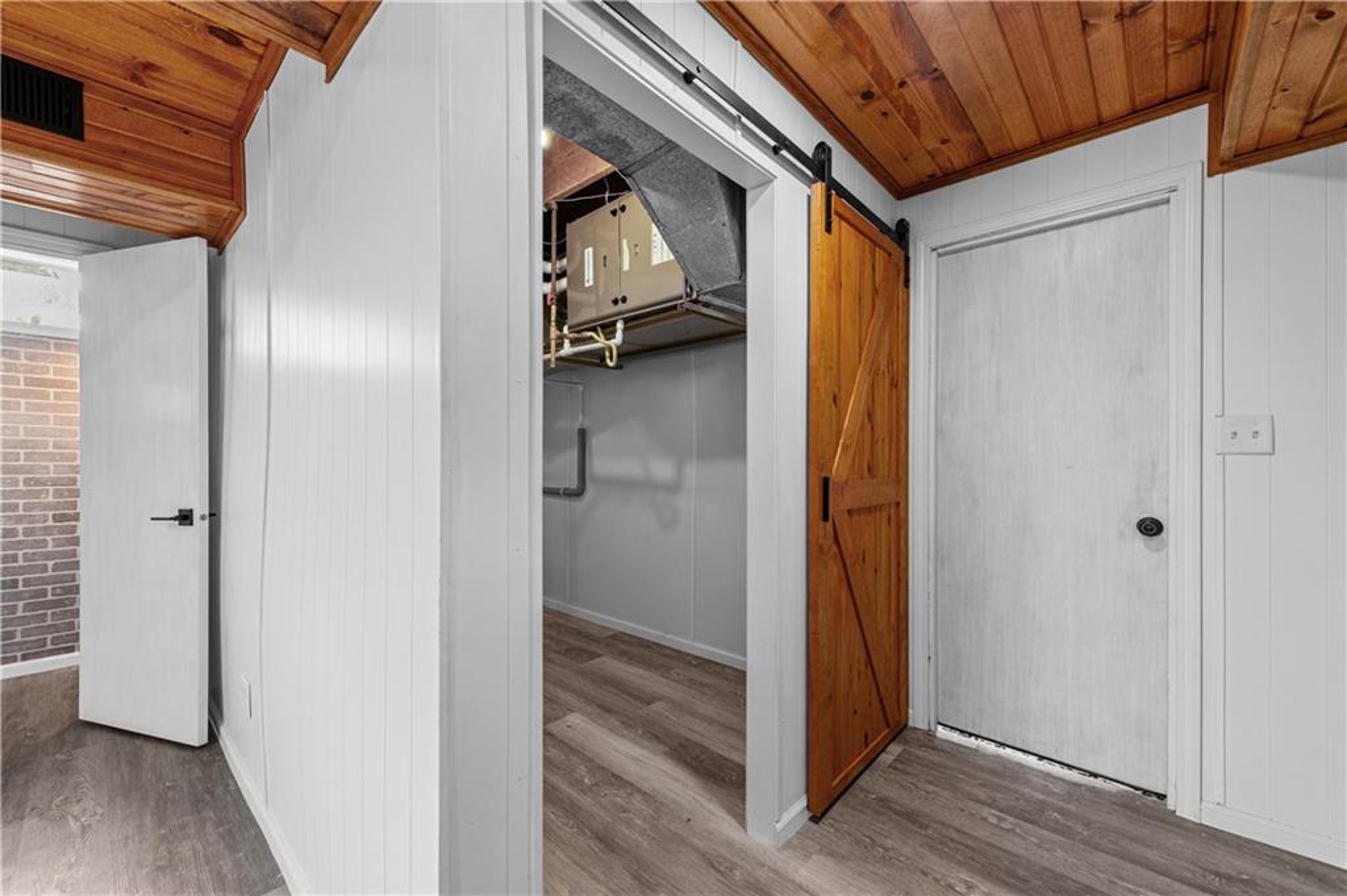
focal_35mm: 14
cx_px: 674
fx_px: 523
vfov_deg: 81.1
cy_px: 448
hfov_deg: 104.3
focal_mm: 14
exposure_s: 1/20
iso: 500
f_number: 6.3
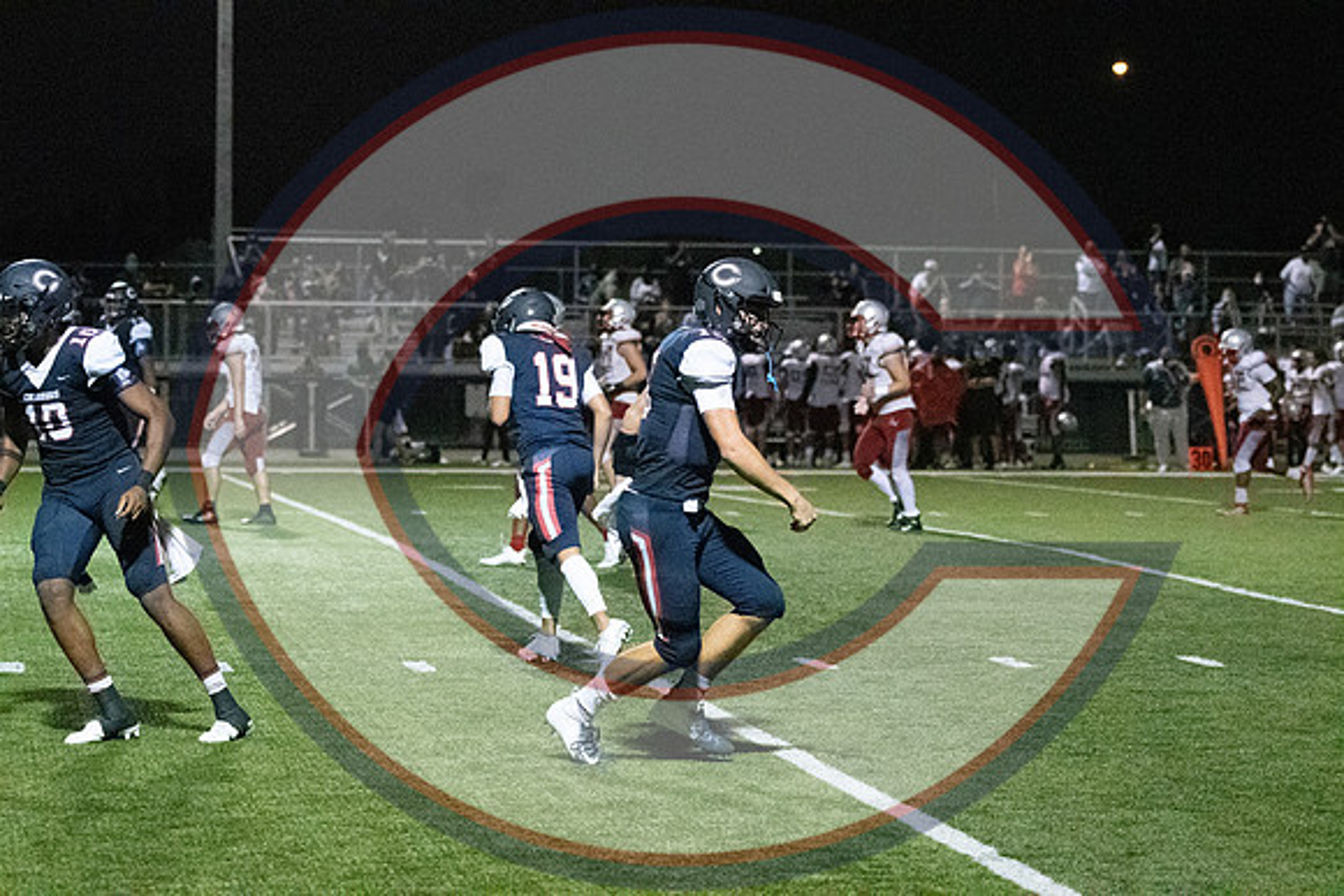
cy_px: 448
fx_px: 3921
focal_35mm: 105
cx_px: 672
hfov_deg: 19.5
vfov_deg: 13.0
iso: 36000
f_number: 2.8
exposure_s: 1/3200
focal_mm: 70
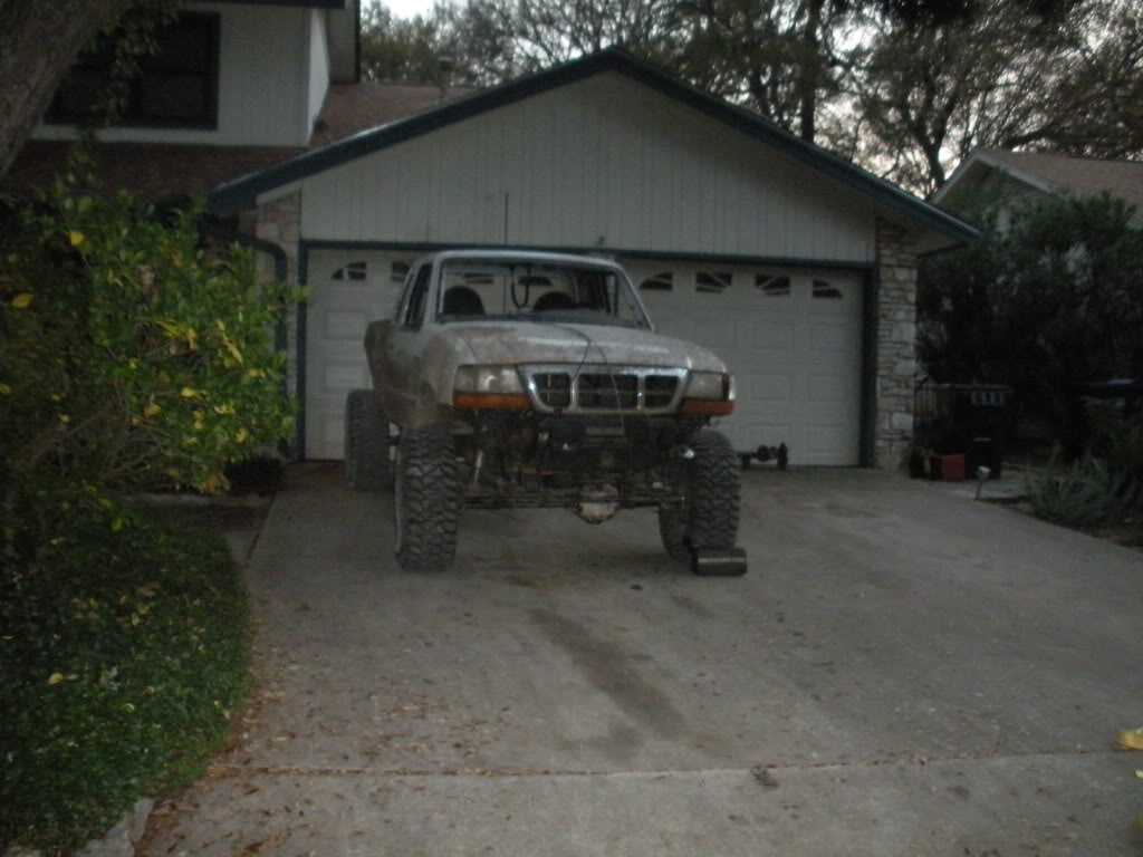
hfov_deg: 52.6
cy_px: 428
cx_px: 572
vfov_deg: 40.7
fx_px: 1156
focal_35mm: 35
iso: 800
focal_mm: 6.3
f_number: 3.5
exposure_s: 1/60
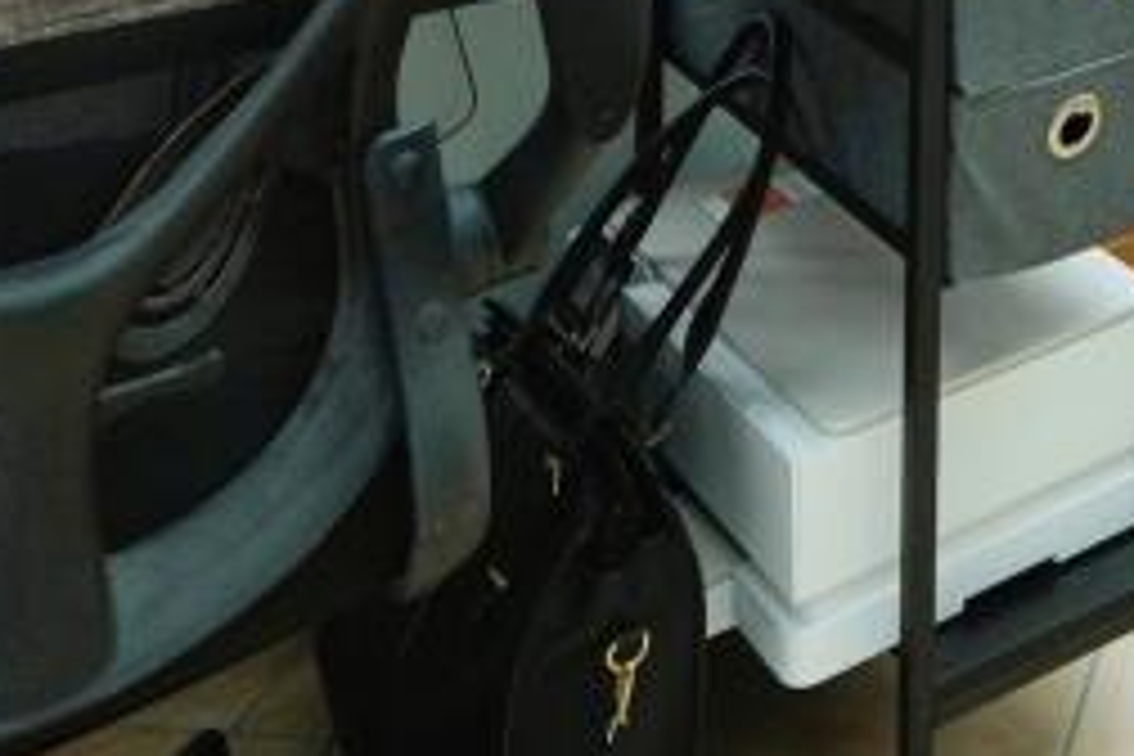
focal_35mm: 64
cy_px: -758
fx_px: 2017
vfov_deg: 16.3
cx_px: 1413
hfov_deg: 27.1
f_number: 4
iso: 400
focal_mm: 10.5
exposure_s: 1/250
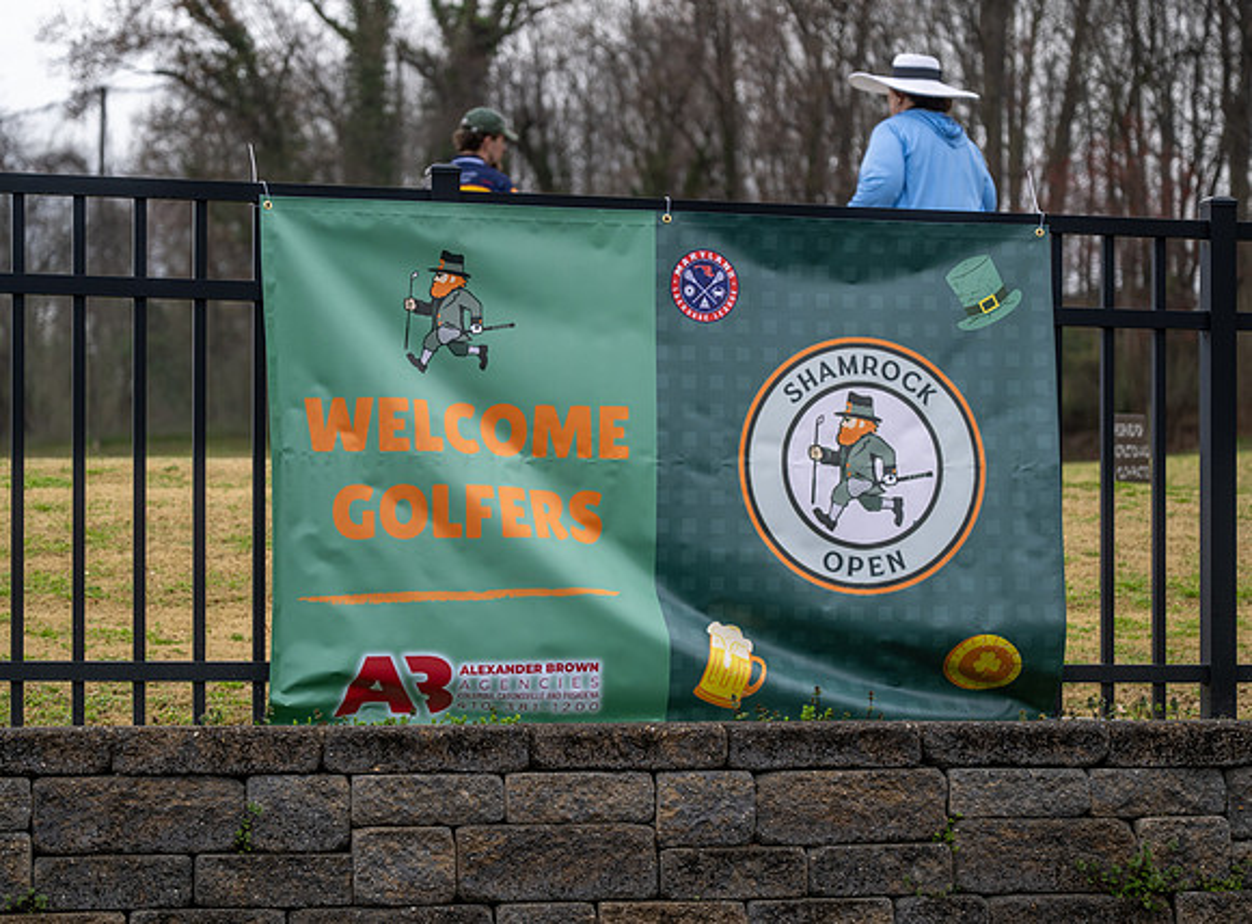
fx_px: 3073
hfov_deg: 23.0
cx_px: 603
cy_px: 477
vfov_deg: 17.1
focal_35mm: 85
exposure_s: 1/400
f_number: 2.8
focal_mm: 70
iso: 250
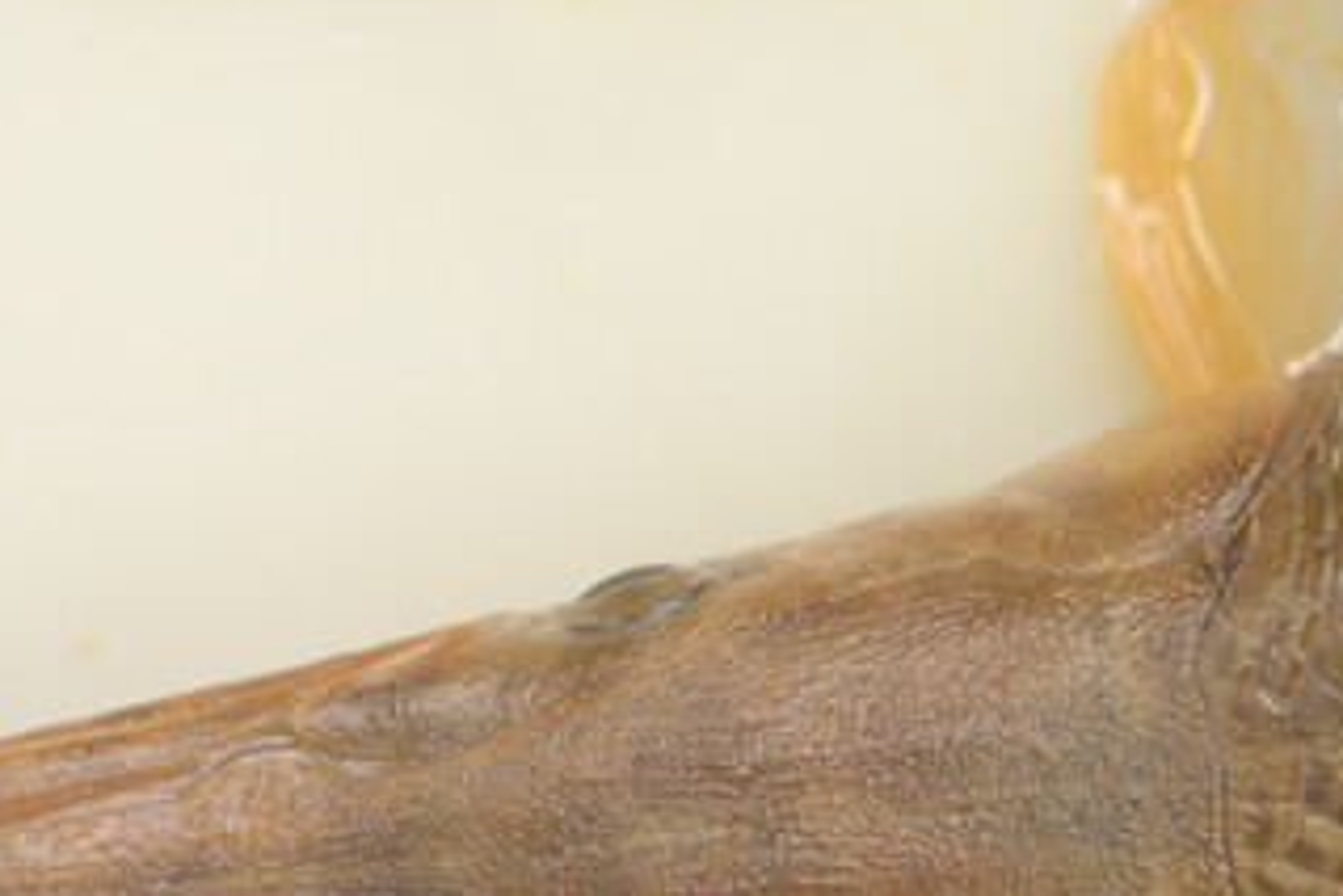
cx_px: 194
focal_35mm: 226
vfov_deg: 6.1
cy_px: 95
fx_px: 8434
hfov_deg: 9.1
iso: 800
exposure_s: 1/160
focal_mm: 60
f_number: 3.2
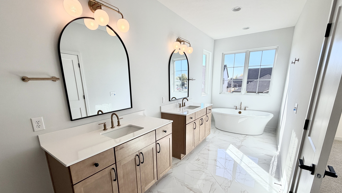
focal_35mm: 16
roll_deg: +0.6
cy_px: 116
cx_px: 168
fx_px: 145
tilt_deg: -13.8
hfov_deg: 99.4
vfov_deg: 66.4
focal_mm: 2.22
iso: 50
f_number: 2.2
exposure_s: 1/400
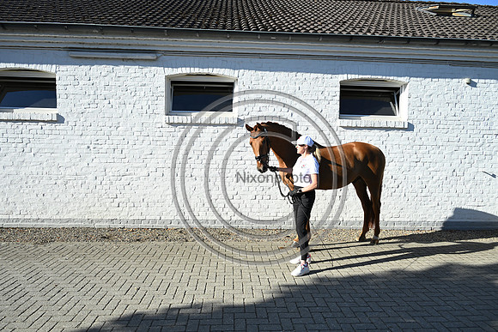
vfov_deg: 53.2
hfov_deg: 73.7
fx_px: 332
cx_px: 249
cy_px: 166
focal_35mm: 24
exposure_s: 1/1600
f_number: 6.3
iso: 720
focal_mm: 24
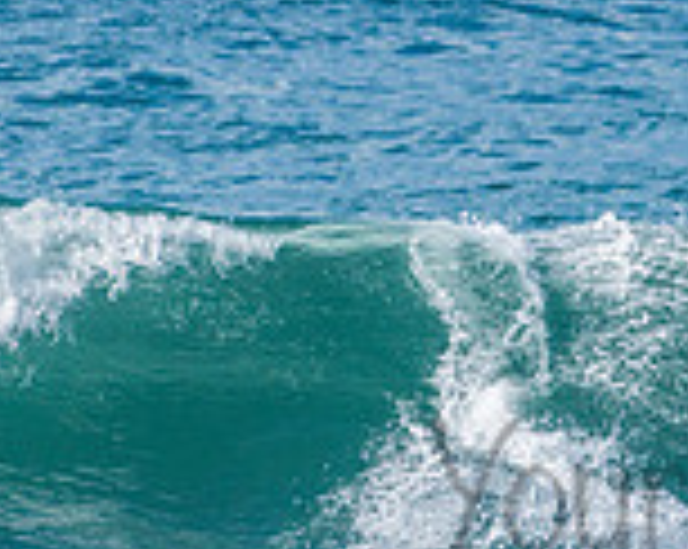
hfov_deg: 1.1
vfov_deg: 0.9
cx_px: 895
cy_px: 448
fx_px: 36198
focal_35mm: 1780
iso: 220
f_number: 5.6
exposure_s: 1/2000
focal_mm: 500
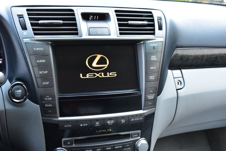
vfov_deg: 31.9
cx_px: 113
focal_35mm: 42
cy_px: 76
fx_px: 264
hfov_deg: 46.4
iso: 400
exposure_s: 1/25
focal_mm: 28
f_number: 7.1
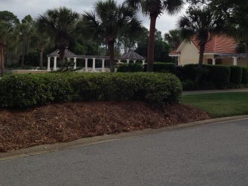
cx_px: 142
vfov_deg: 28.3
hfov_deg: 37.4
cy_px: 56
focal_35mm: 51
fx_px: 366
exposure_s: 1/1642
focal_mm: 4.12
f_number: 2.4
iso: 50
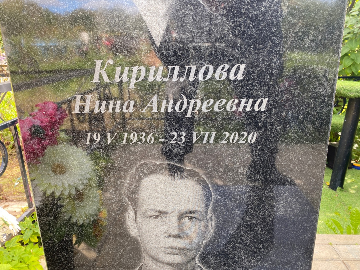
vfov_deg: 53.1
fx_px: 270
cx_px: 180
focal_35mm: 26
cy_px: 135
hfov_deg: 67.3
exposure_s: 1/143
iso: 32
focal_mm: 4.25
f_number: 1.8
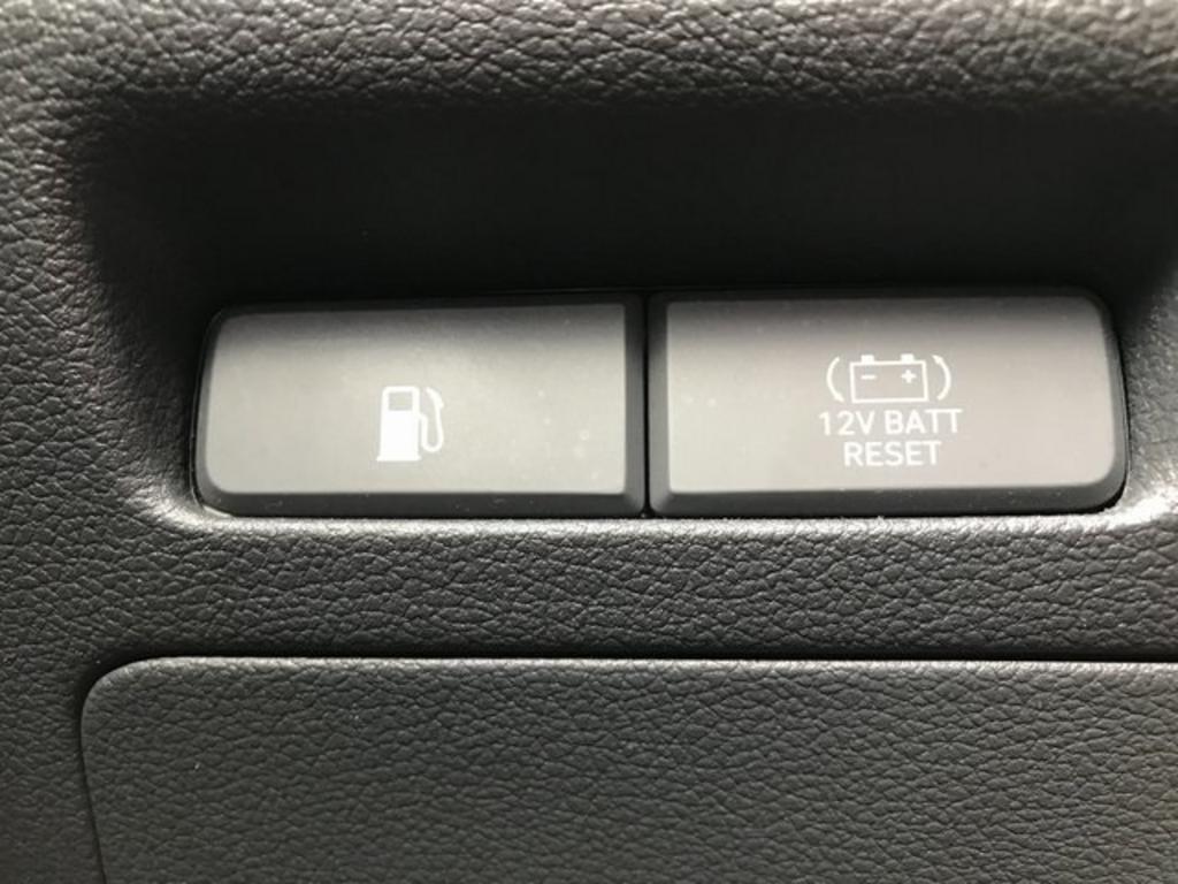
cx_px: 589
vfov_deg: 49.7
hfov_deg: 63.4
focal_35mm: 28
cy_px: 442
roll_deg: -2.3
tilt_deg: +13.8
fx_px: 953
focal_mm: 3.99
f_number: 1.8
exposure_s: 1/15
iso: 50
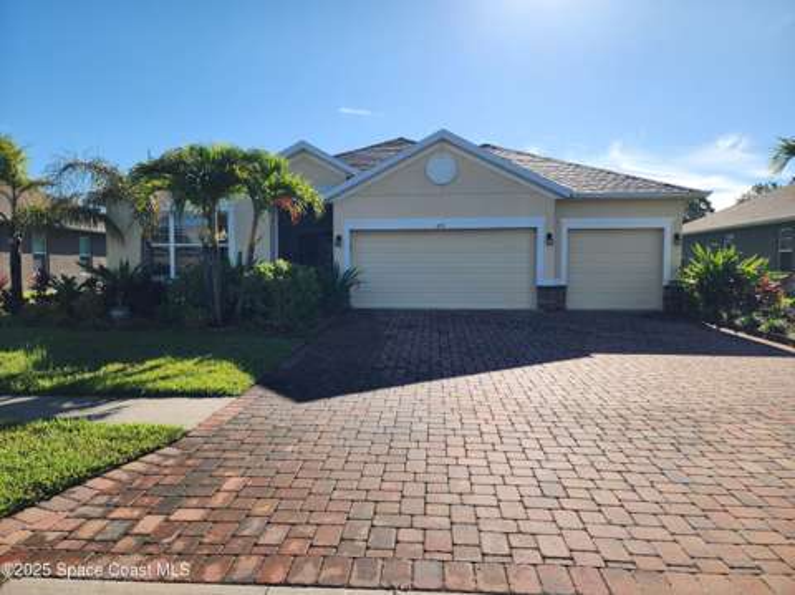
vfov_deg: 58.8
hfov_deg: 74.0
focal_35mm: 23
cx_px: 398
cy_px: 298
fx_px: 528
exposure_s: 1/1013
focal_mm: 6.4
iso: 12
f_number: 1.8
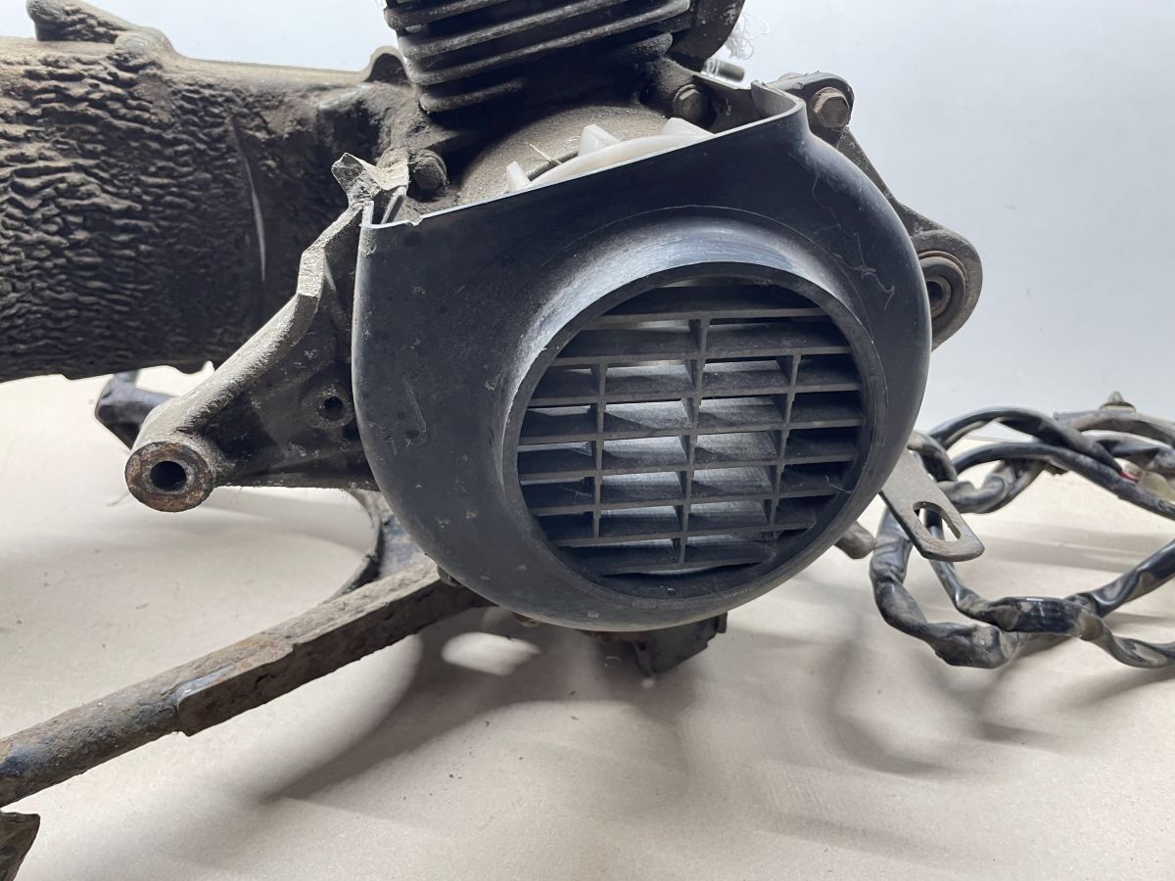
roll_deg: +2.2
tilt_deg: -28.0
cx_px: 588
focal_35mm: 26
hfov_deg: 67.3
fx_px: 883
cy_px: 440
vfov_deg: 53.1
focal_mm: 4.2
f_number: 1.6
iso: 125
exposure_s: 1/50
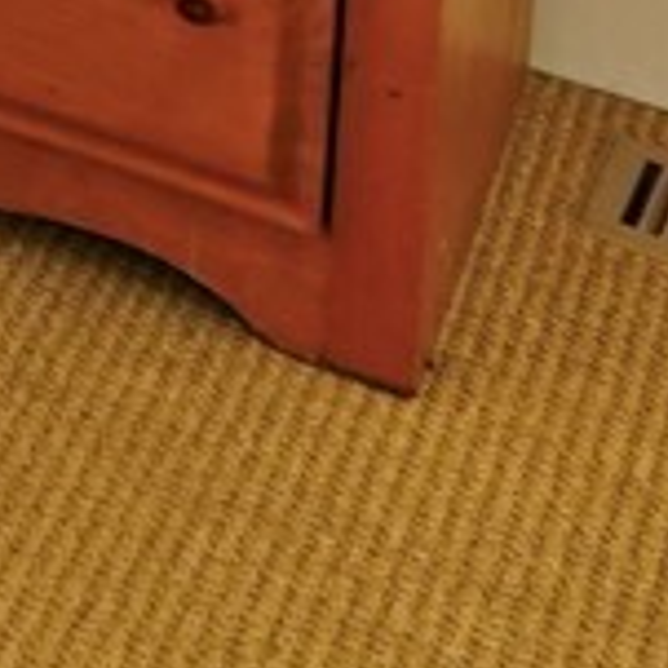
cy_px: -1400
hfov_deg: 8.9
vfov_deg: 9.0
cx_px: -1436
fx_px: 3340
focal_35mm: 153
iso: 2000
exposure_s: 1/50
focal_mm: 16
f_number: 4.5
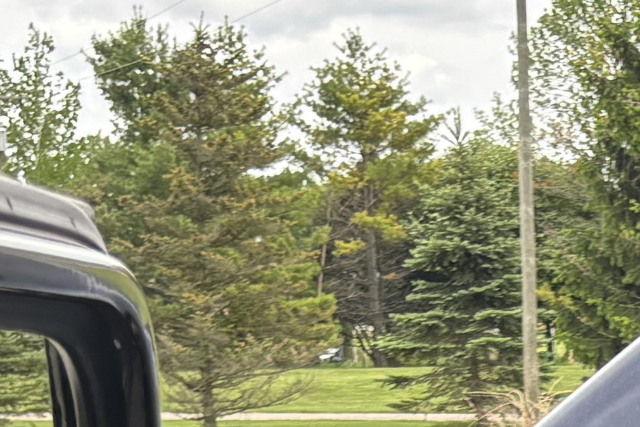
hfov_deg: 13.0
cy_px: 1046
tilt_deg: -13.3
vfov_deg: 8.2
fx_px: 2719
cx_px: 819
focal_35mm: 153
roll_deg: +1.2
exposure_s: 1/531
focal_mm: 5.96
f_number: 1.6
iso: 50
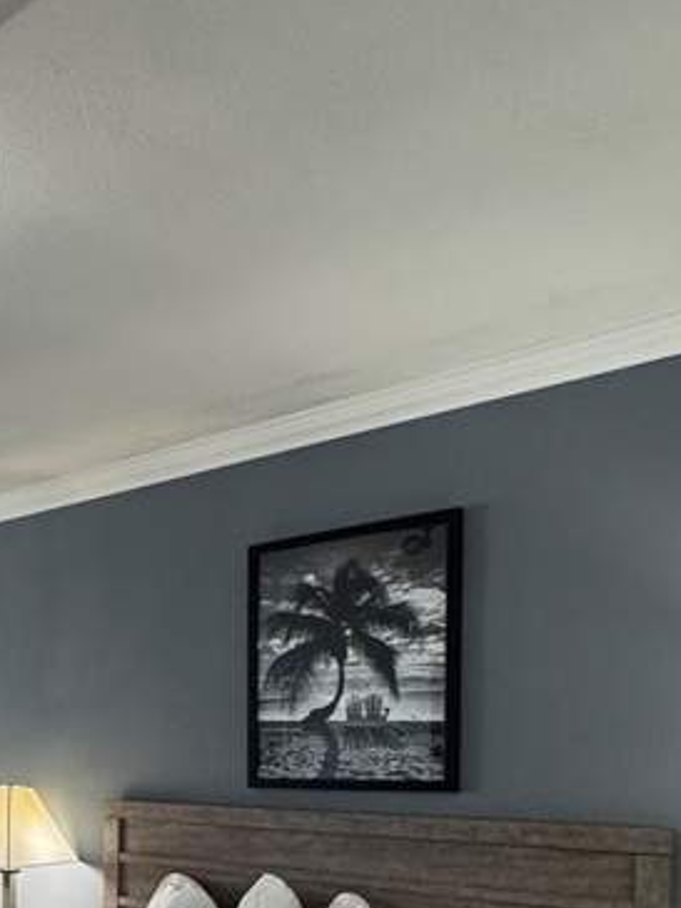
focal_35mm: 41
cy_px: 801
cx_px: -249
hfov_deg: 27.8
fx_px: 1075
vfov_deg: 42.4
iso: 200
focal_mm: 2.22
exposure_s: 1/120
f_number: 2.2
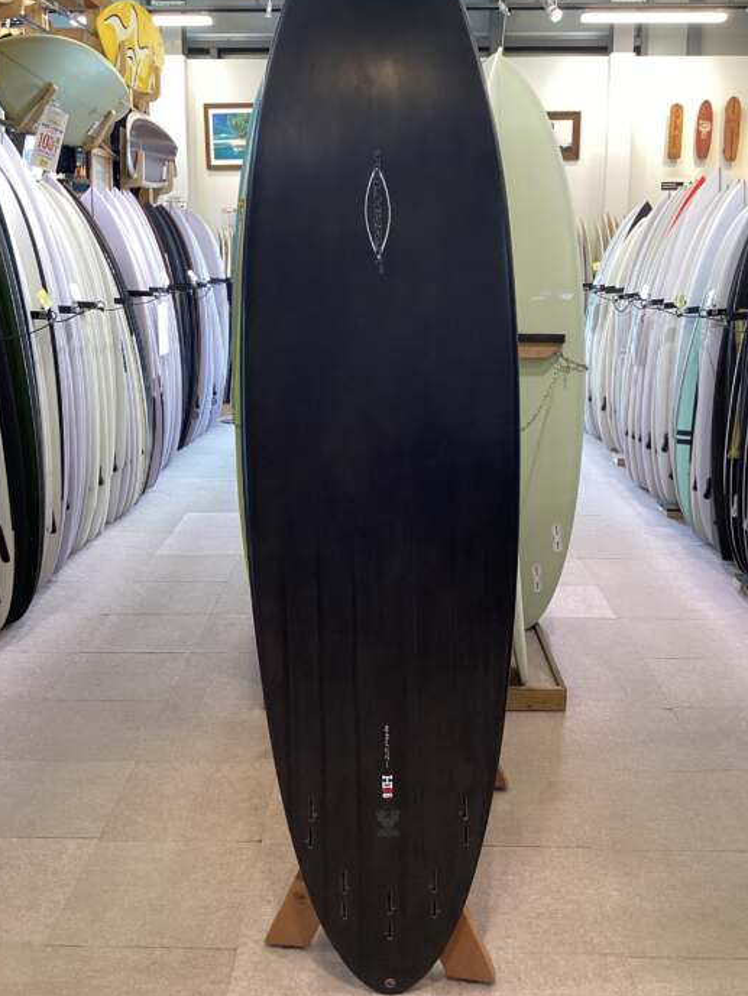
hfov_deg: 39.7
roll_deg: +0.5
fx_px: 1037
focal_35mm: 36
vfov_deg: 51.2
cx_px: 372
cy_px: 422
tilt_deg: -9.8
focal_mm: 3.3
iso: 80
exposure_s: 1/50
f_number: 2.4
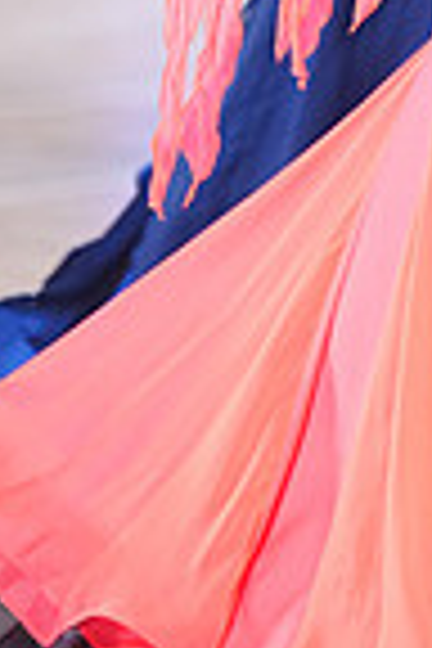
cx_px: 866
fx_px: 10637
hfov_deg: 2.3
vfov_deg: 3.5
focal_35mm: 591
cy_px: -230
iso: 2000
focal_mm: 147
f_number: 2.8
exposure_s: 1/400
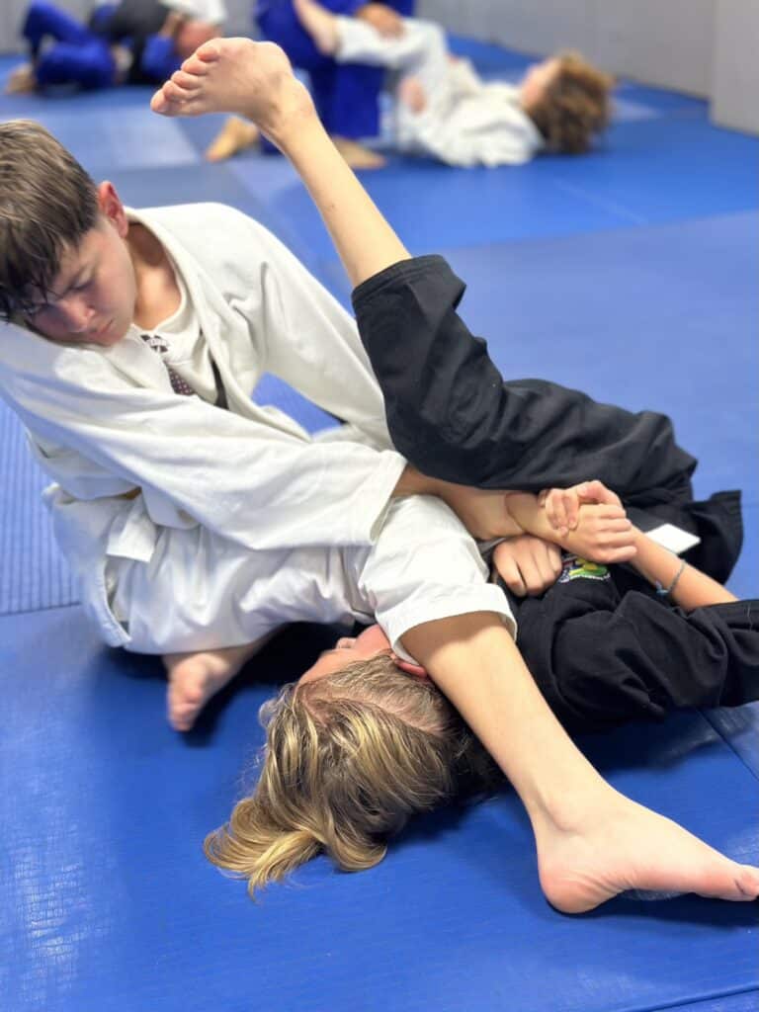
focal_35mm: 48
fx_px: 1403
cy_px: 506
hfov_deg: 30.3
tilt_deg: -21.8
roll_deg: +2.9
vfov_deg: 39.7
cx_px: 380
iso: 160
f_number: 1.78
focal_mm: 6.86
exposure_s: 1/60
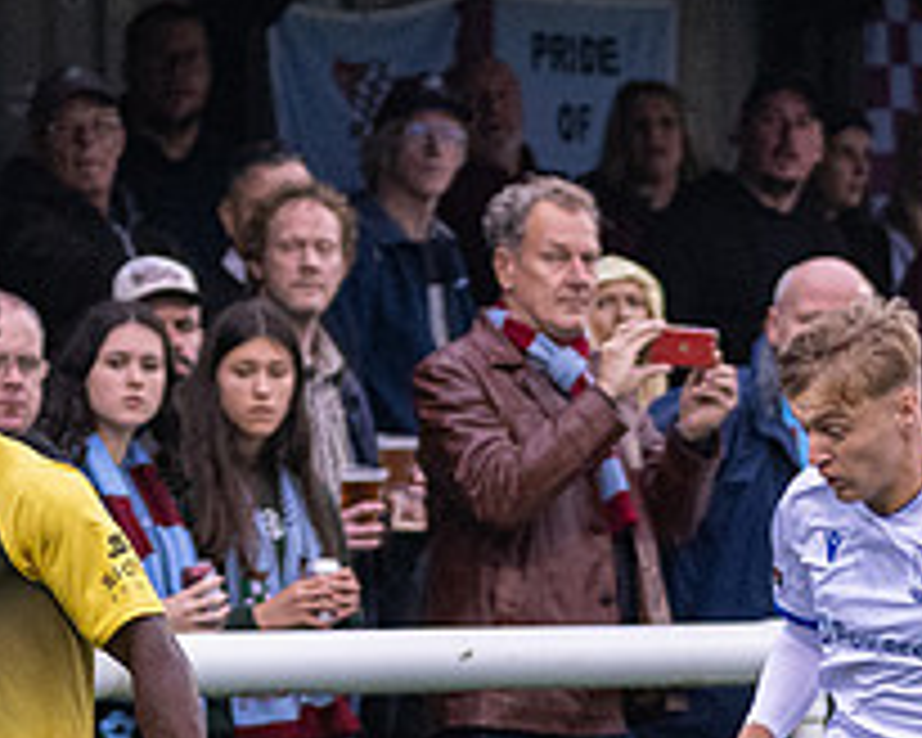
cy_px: 1076
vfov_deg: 2.2
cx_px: 205
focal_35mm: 688
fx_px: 18774
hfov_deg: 2.8
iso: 1600
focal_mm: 135
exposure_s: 1/1600
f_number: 2.8
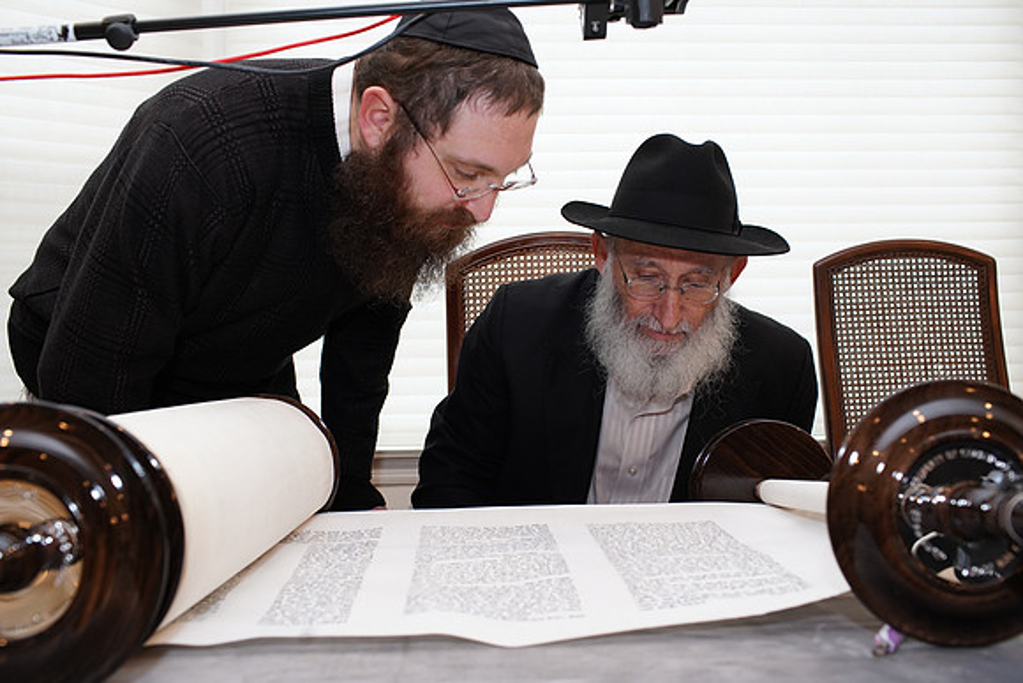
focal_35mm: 35
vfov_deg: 37.9
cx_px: 512
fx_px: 995
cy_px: 342
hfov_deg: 54.4
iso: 1600
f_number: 5.6
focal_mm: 35
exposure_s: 1/125
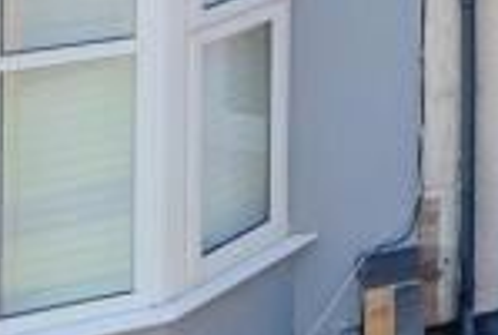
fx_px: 1331
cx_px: 1039
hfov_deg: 15.9
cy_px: -286
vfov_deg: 12.9
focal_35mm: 96
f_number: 8
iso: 100
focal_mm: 14
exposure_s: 1/200
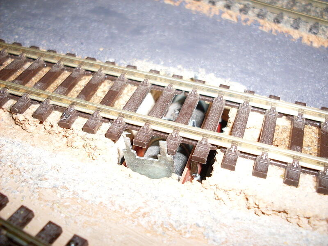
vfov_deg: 37.7
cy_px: 123
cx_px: 164
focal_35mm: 38
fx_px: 360
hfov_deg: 49.0
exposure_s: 1/45
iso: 100
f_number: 2.8
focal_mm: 6.3
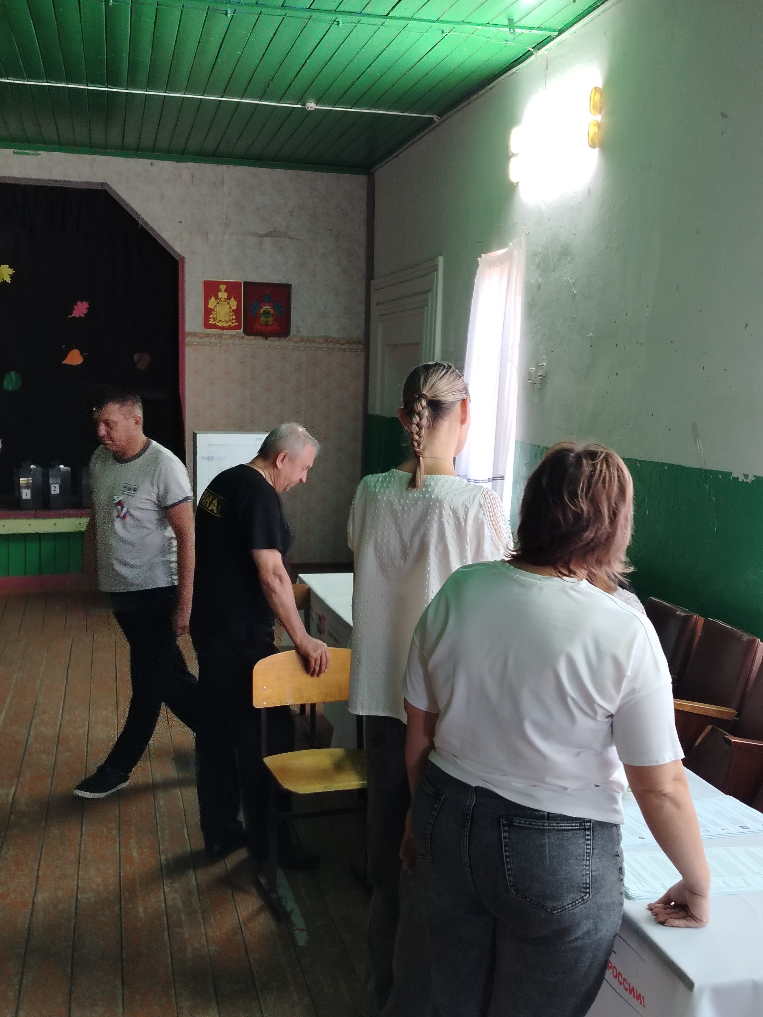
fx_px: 1205
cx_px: 382
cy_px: 508
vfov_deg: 45.8
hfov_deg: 35.1
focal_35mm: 41
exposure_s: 1/100
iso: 1069
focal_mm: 5.25
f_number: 1.75
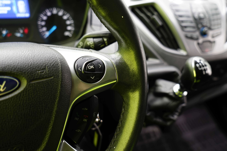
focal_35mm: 30
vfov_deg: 43.6
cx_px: 114
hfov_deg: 61.9
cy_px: 76
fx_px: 189
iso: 500
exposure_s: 1/10
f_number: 4
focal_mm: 30
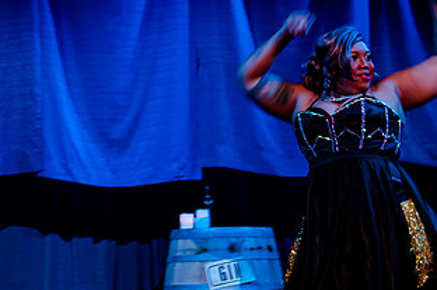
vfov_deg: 16.2
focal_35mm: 84
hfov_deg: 24.1
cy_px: 160
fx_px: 1018
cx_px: 142
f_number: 2.8
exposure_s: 1/20
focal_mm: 32
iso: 2500
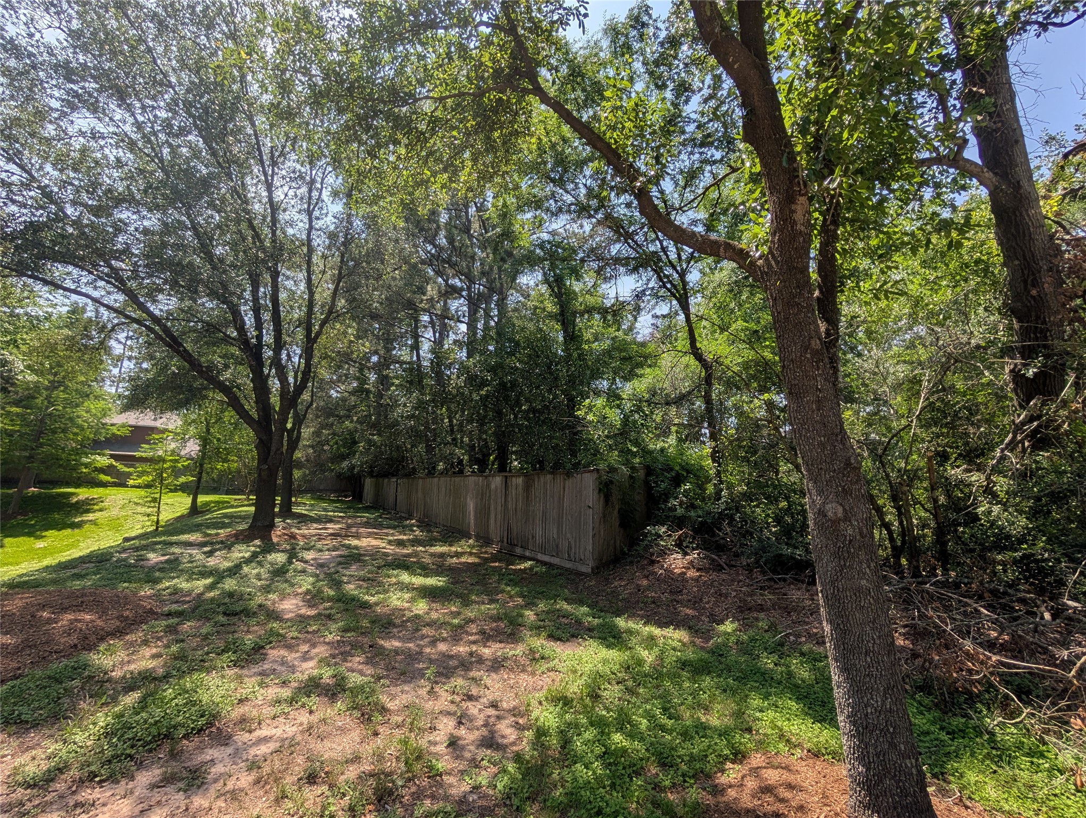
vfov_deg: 94.6
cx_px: 543
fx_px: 377
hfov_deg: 110.5
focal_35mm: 12
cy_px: 409
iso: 51
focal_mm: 2.02
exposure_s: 1/1949
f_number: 1.7
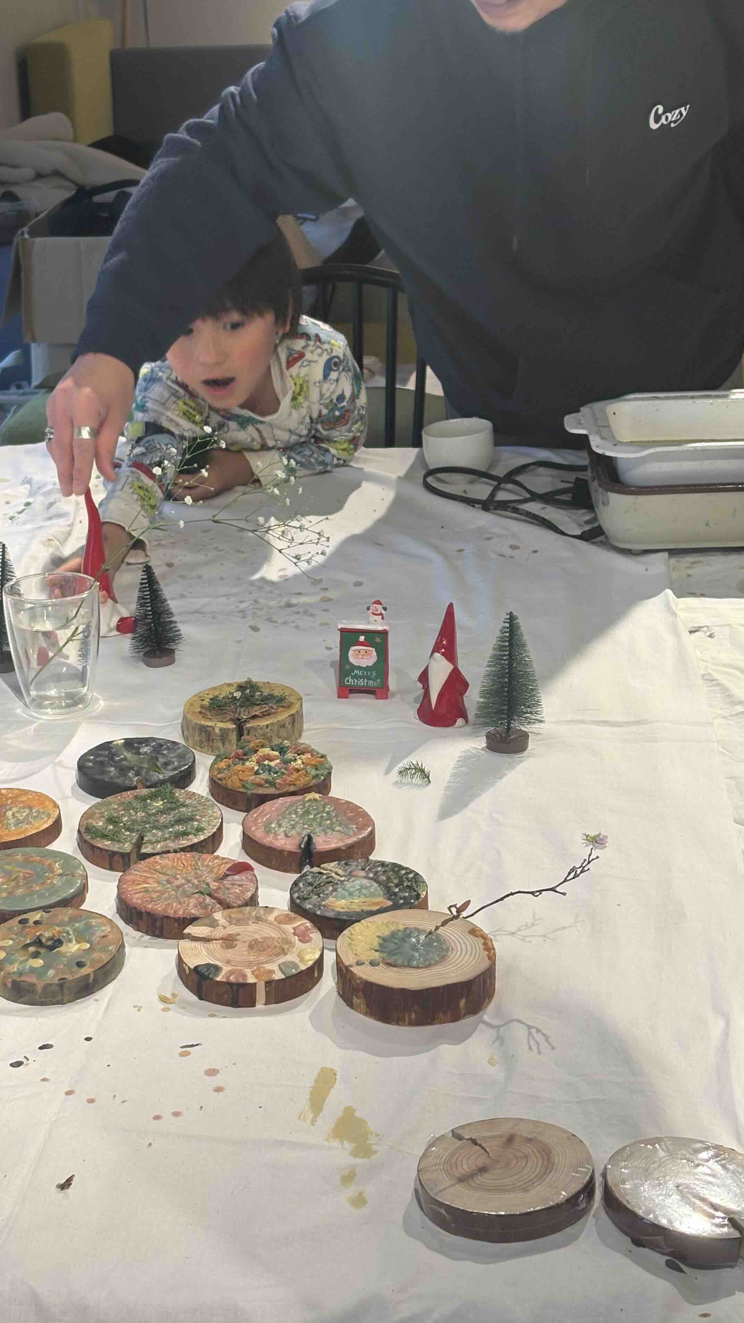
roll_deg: +2.8
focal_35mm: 60
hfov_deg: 20.0
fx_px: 2105
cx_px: 250
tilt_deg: -20.6
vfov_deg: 34.9
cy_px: 684
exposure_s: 1/100
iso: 64
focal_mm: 5.96
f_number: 1.6
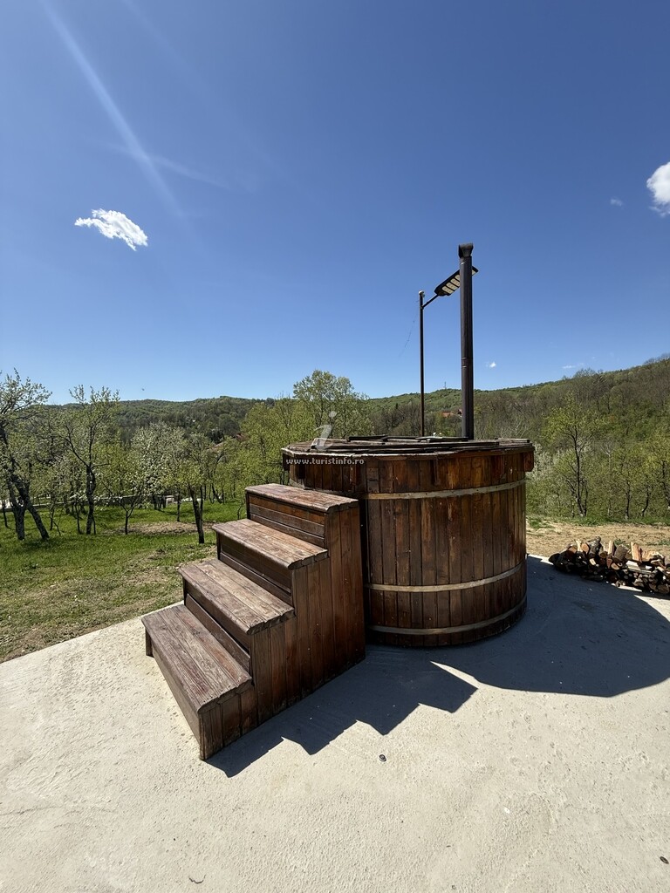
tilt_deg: -2.3
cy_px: 446
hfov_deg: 85.7
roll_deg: +0.5
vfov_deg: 102.1
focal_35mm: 14
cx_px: 335
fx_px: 361
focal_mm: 2.22
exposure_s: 1/1656
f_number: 2.2
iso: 50
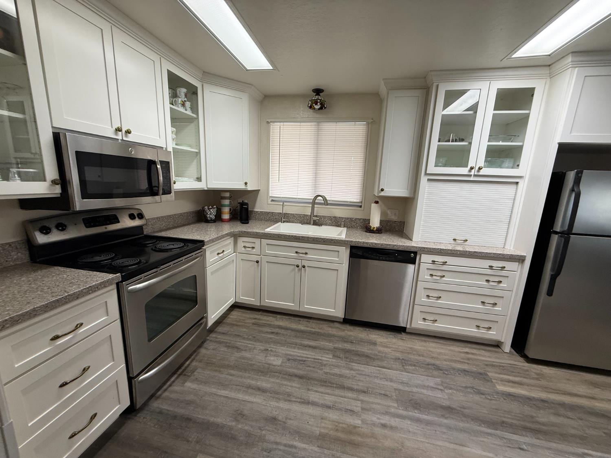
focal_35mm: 14
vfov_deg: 85.7
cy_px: 229
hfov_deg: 102.1
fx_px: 247
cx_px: 306
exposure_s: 1/60
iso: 200
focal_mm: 2.22
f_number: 2.2
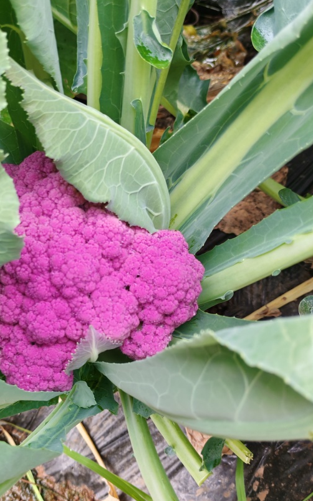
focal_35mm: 38
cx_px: 79
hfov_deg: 32.9
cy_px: 283
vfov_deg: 51.4
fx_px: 519
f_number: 1.95
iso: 125
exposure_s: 1/100
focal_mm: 5.52
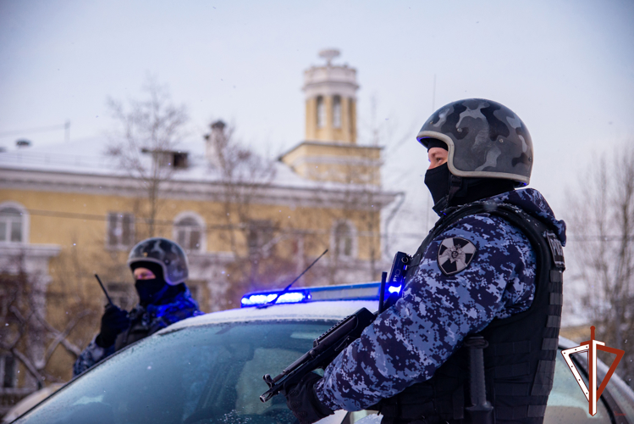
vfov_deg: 18.2
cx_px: 317
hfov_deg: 27.0
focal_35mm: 75
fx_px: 1321
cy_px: 212
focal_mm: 75
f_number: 4
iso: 800
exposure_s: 1/1600
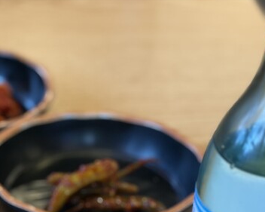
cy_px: 273
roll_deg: -1.4
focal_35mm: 127
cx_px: 42
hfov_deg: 15.0
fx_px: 995
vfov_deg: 11.8
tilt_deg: -35.9
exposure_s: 1/60
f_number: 1.6
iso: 64
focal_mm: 5.96
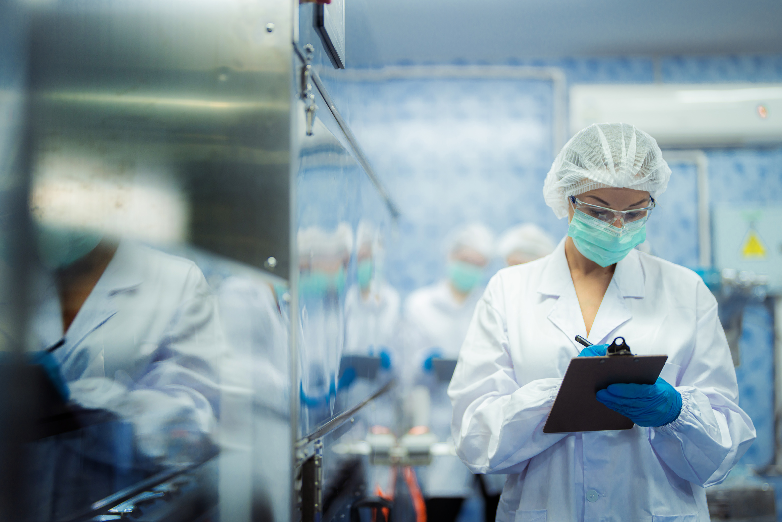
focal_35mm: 50
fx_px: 1086
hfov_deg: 39.6
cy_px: 261
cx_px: 391
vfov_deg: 27.0
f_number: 1.2
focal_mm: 50
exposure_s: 1/100
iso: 250
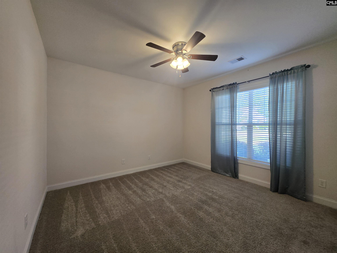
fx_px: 127
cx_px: 168
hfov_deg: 106.2
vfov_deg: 89.9
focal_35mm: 13
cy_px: 126
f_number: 2.2
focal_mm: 1.7
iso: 100
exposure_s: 1/60
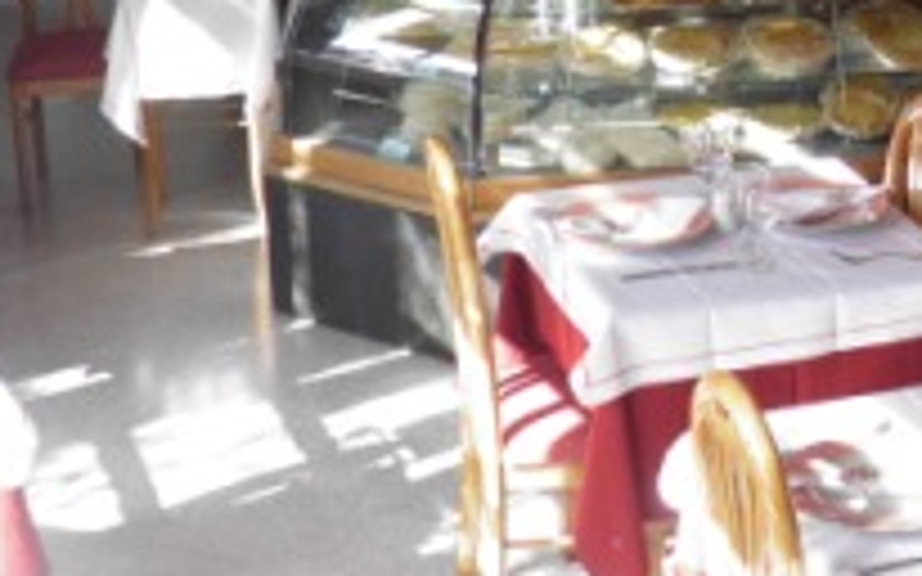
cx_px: 729
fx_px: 2035
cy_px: -63
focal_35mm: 81
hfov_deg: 25.1
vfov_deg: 15.7
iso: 50
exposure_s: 1/40
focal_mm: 6.3
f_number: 3.1
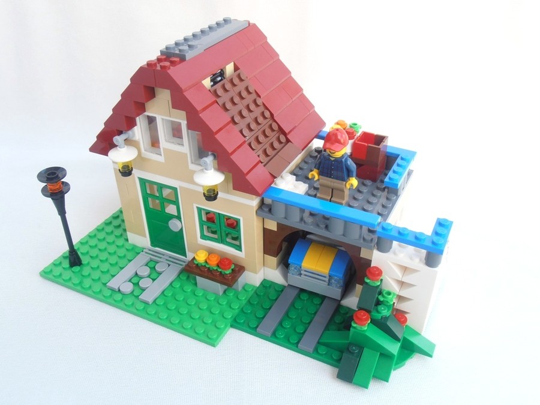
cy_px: 202
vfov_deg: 38.7
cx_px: 270
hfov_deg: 50.1
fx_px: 577
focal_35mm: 37
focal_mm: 6.61
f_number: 3.9
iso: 80
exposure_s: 1/40
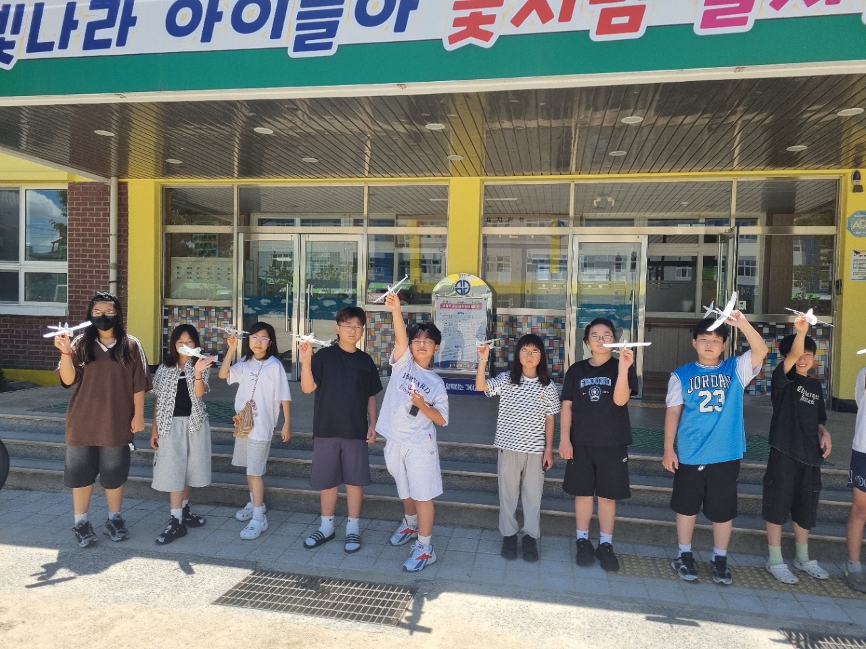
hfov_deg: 67.3
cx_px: 433
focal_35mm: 26
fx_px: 650
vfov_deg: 53.1
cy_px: 324
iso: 50
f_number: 1.8
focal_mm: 5.4
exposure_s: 1/1576
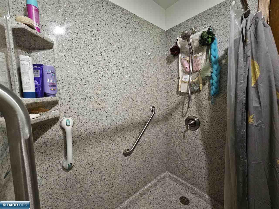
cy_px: 104
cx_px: 140
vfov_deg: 89.9
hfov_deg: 106.2
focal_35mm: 13
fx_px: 105
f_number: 2.2
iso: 640
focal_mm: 2.2
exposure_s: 1/24
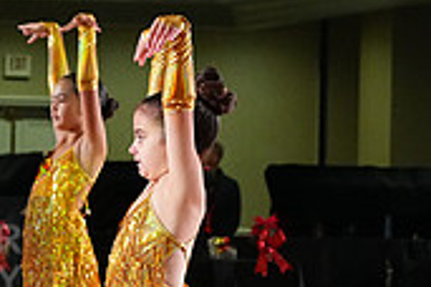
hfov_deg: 7.2
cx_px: -222
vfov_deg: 4.9
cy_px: 263
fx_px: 3364
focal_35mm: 281
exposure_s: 1/400
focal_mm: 83
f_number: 6.3
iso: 8000
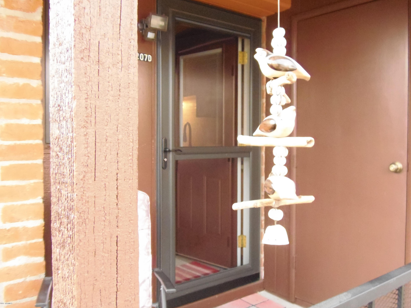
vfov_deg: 45.4
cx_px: 210
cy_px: 154
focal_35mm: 31
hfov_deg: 58.3
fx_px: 368
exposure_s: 1/400
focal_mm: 5.5
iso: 800
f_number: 3.2
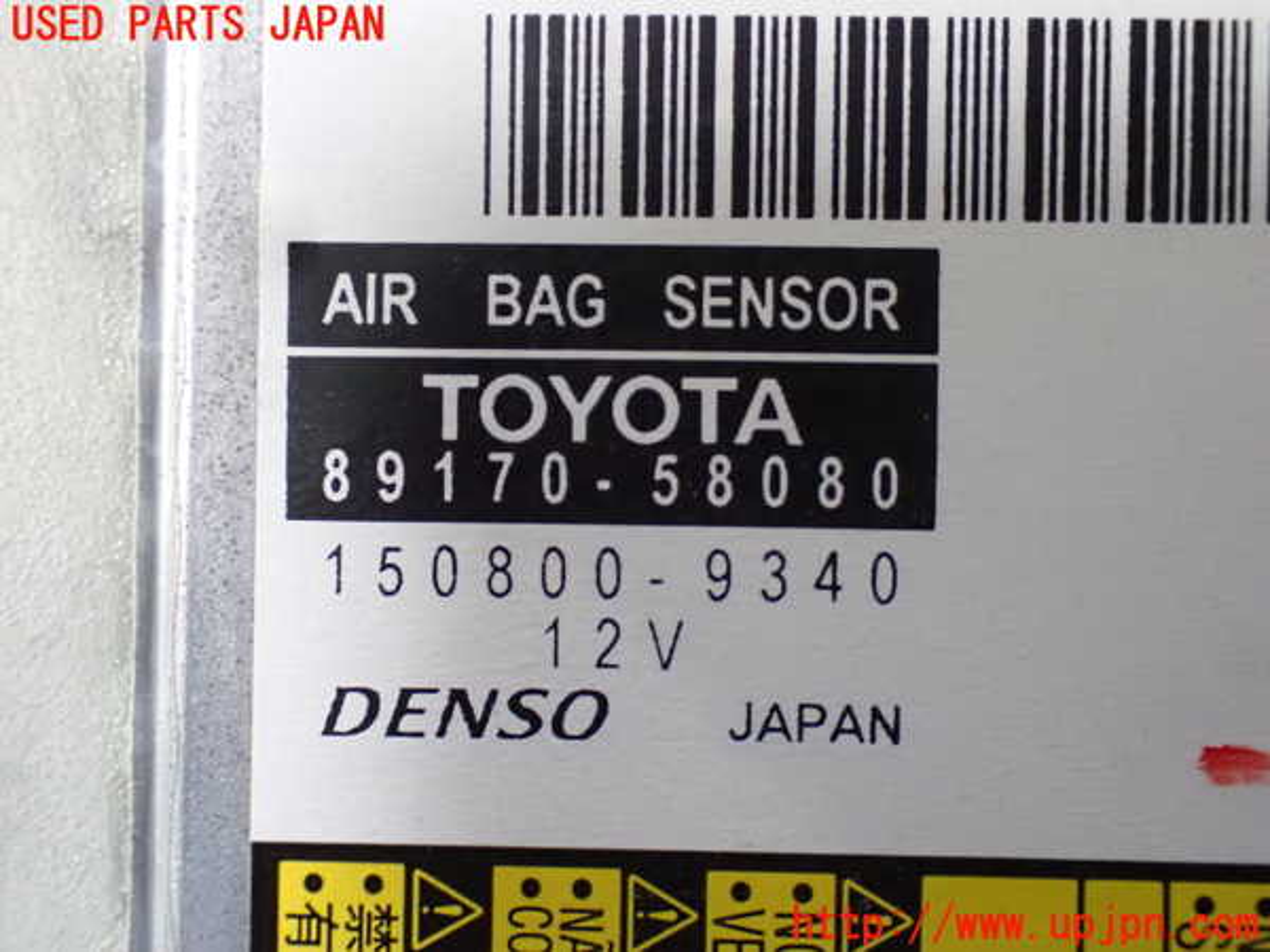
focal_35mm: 44
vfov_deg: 32.9
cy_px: 476
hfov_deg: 42.9
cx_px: 635
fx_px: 1614
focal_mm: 7.84
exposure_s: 1/25
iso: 1600
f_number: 2.9
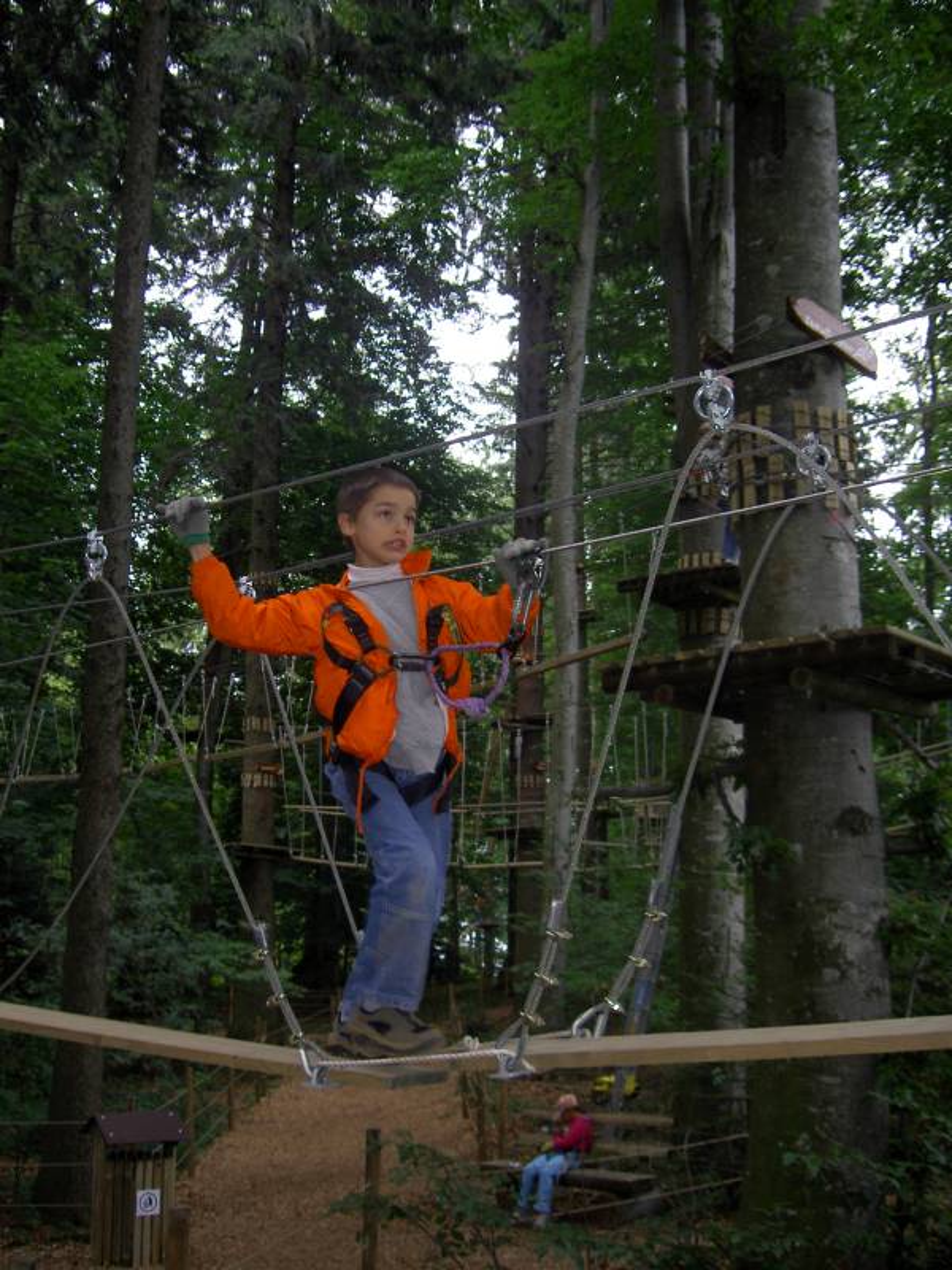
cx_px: 476
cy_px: 635
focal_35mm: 39
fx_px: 1430
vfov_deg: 47.9
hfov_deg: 36.8
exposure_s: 1/60
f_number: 2.8
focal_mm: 8
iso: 100
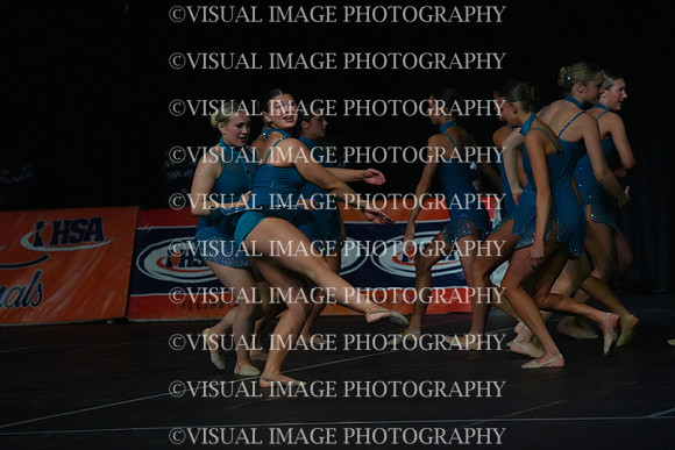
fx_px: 4407
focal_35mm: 235
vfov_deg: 5.9
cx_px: 338
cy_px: 225
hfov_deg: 8.8
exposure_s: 1/1000
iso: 12800
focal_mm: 235
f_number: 5
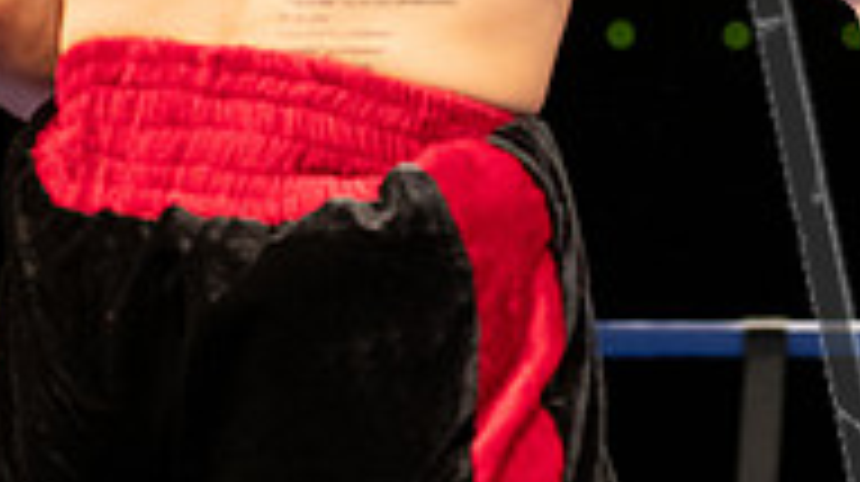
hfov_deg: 8.8
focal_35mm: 245
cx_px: 603
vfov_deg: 4.9
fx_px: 5581
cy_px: 72
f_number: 2.8
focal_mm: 70
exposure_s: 1/1000
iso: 2500
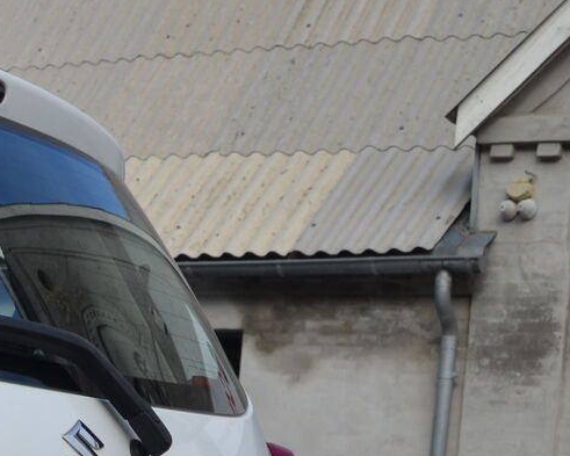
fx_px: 2042
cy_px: 618
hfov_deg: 13.7
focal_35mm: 121
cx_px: -535
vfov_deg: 12.3
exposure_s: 1/250
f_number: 8
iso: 100
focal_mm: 22
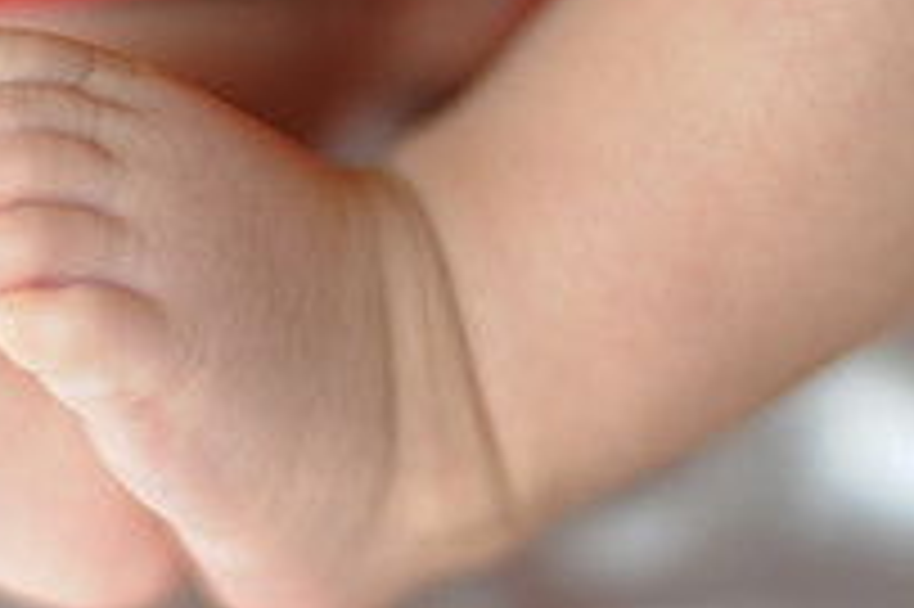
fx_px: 3628
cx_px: 500
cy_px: 221
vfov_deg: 9.6
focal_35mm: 143
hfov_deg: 14.4
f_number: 1.4
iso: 320
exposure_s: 1/320
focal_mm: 50
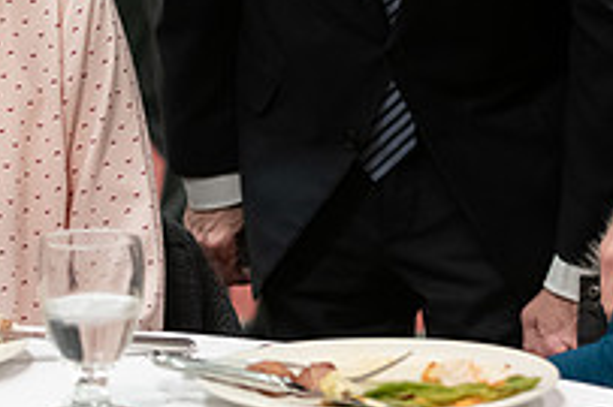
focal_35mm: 200
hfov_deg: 10.3
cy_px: -62
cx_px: 245
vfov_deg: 6.8
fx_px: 3403
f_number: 3.5
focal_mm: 70
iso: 3200
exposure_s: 1/200
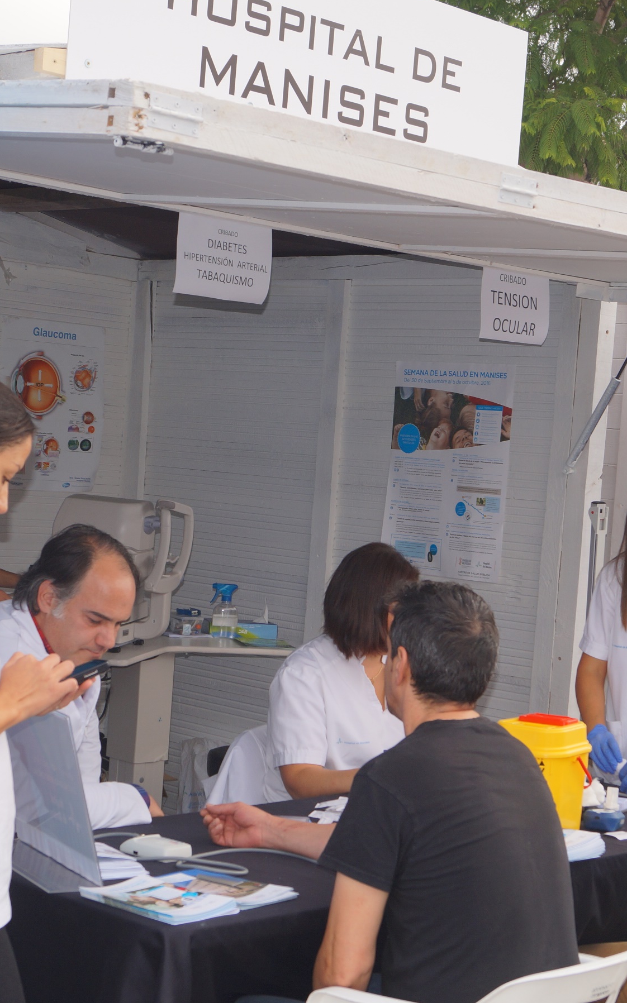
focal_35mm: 65
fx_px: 1778
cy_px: 500
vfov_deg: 31.5
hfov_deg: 20.0
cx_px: 339
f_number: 5.6
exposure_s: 1/160
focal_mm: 28
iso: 100
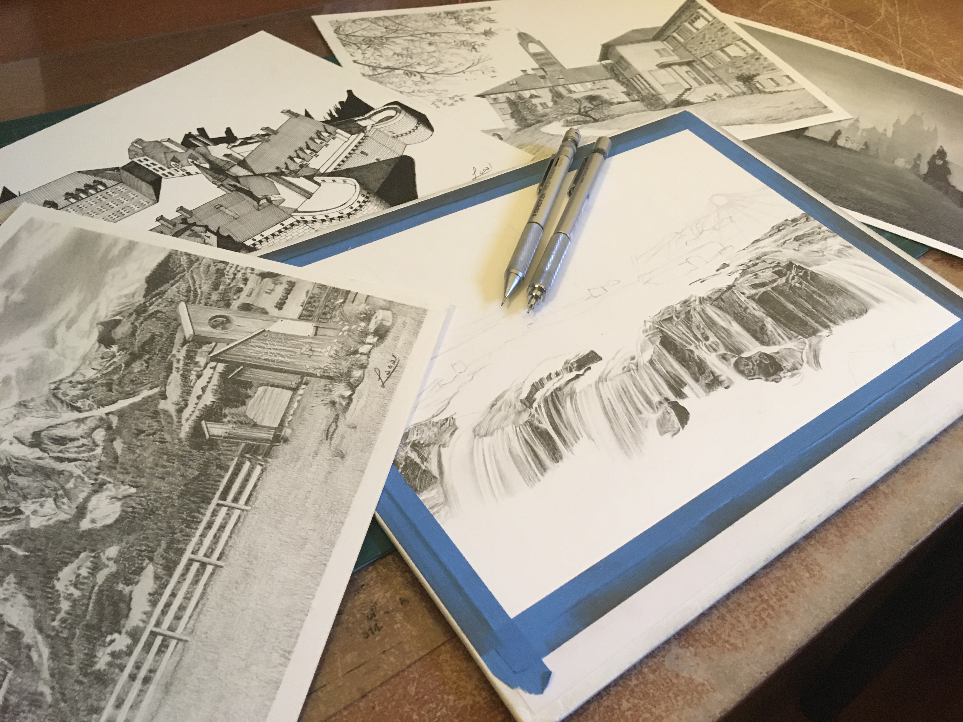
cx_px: 482
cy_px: 361
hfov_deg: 61.7
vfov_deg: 48.2
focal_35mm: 29
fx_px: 807
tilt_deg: -46.6
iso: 200
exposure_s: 1/30
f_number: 2.2
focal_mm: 4.15
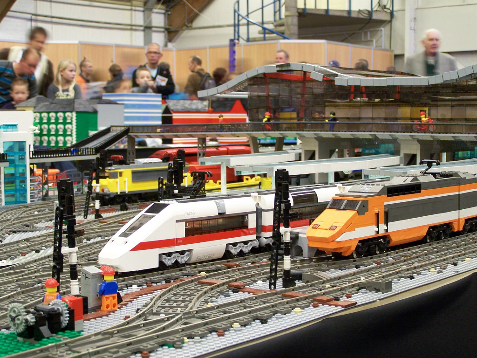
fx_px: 923
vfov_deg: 21.9
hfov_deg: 29.0
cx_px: 238
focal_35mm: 67
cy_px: 179
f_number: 3.2
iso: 80
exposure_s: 1/2
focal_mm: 11.1
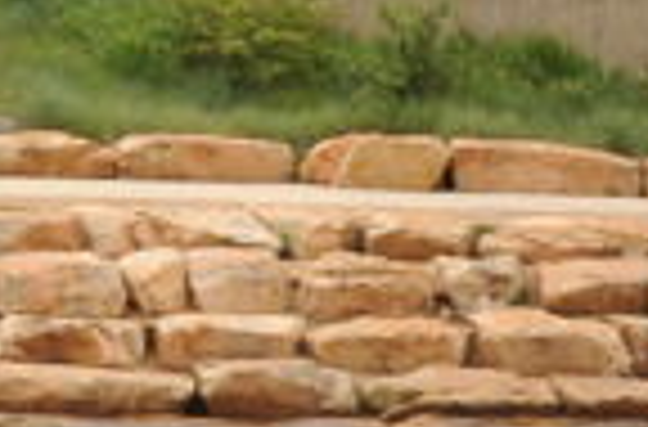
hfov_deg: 9.5
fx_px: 3499
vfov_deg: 7.0
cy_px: 171
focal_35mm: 195
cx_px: -873
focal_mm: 35
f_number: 11
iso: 400
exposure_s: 1/100
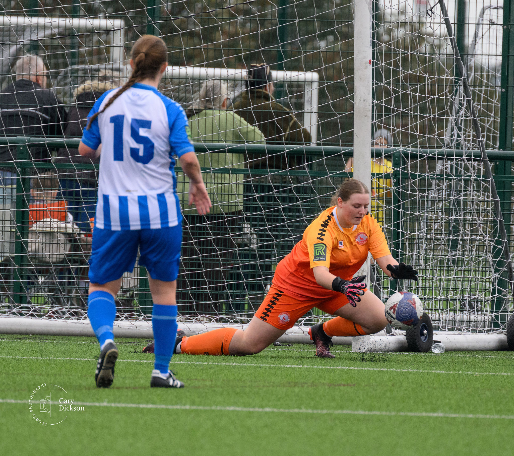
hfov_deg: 2.2
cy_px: 334
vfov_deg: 2.0
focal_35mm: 841
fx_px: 13352
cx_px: 277
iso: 1800
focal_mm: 400
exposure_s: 1/1250
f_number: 5.6
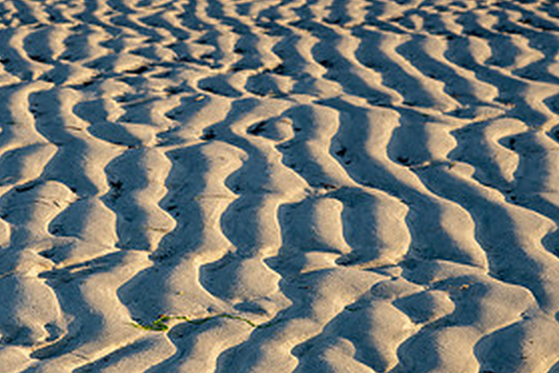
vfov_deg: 8.8
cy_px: 324
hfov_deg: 13.1
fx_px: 2422
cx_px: 90
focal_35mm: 156
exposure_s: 1/400
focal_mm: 75
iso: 500
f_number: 8
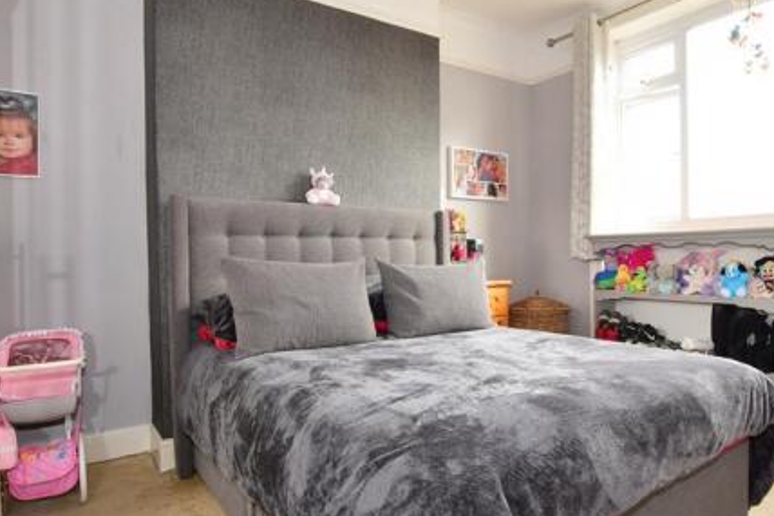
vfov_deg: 55.1
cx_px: 467
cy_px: 269
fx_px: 494
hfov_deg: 75.2
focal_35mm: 23
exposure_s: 1/60
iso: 640
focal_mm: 10
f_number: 6.3
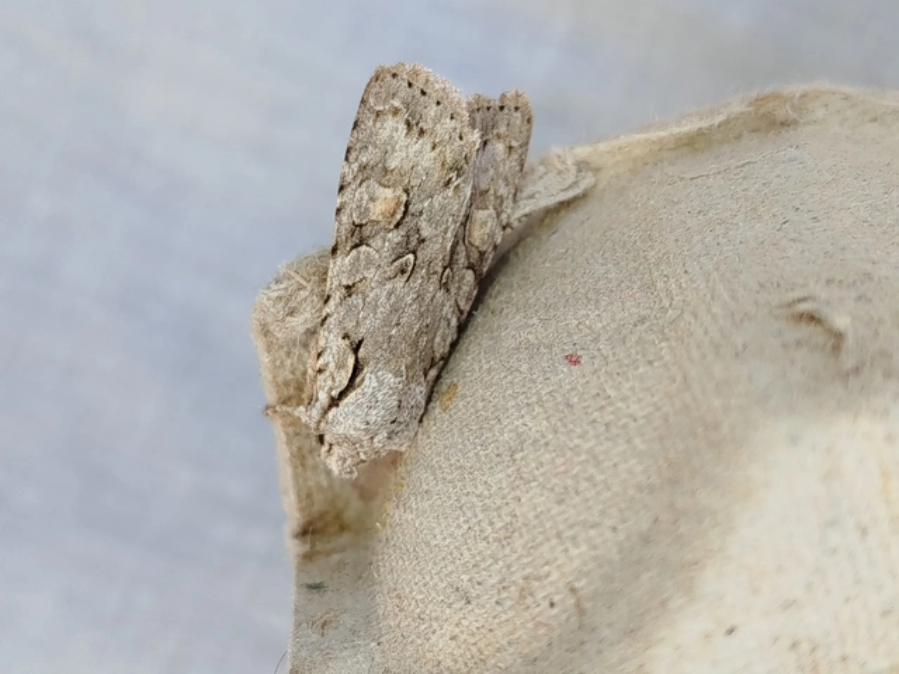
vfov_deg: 20.4
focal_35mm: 72
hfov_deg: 27.0
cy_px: 337
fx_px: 1870
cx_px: 450
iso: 50
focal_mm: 5.31
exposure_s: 1/127
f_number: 1.7
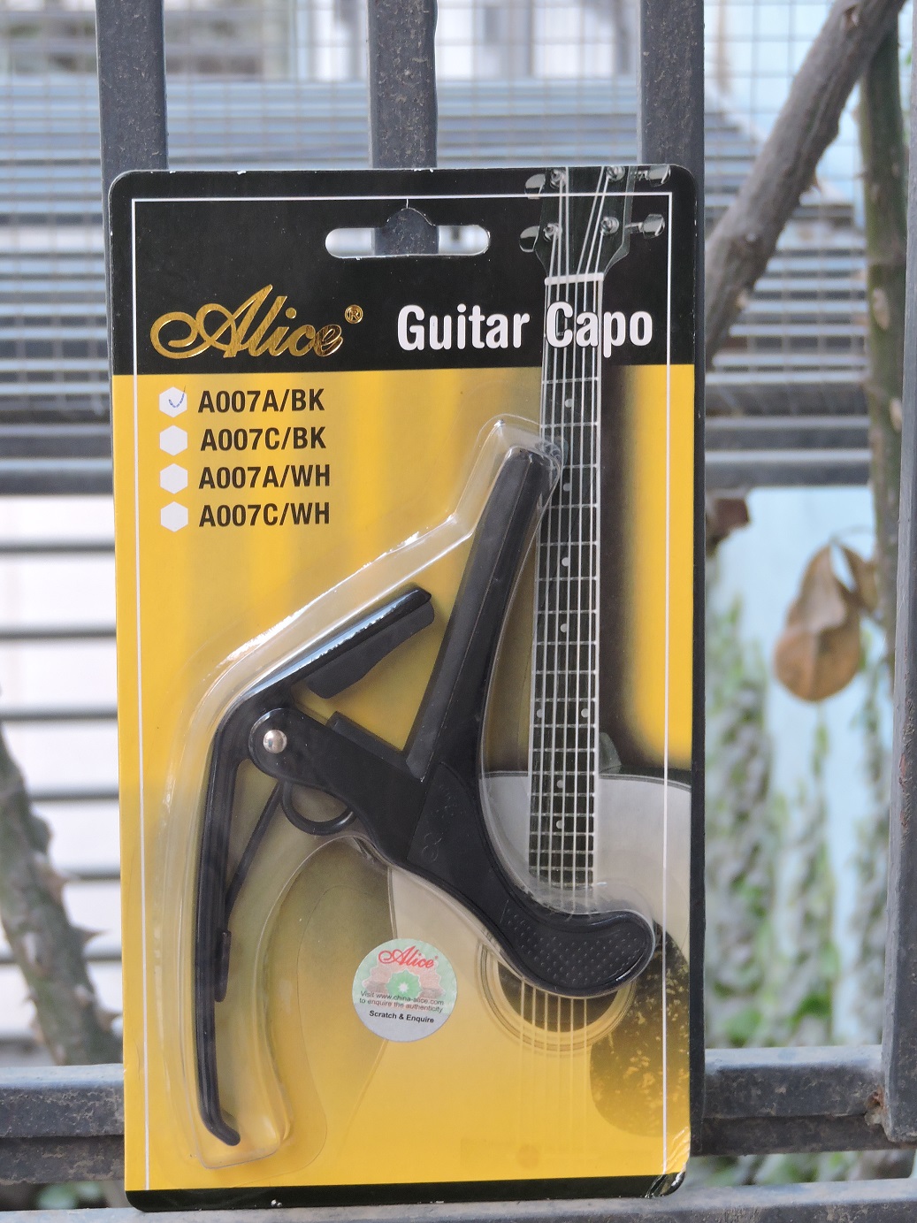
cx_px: 458
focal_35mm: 105
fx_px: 3709
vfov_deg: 18.7
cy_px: 612
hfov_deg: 14.1
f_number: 4.2
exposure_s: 1/80
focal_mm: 18.7
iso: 400
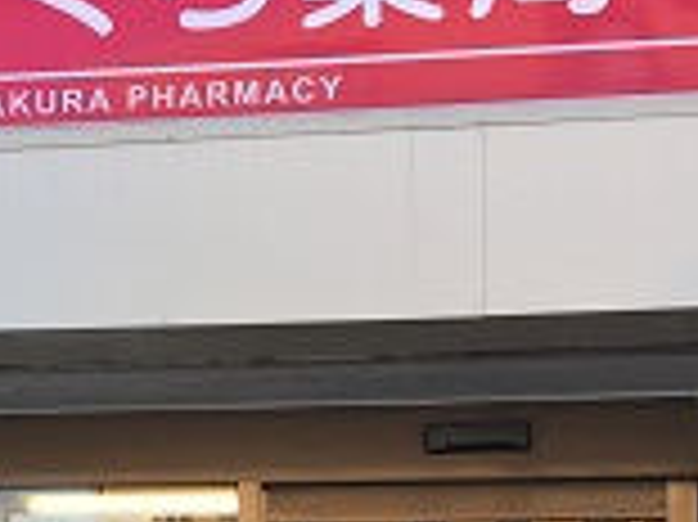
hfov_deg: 21.1
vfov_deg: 15.8
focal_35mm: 90
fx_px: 1813
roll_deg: -0.3
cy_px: 621
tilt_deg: +3.6
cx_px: 23
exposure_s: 1/247
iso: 25
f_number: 2.2
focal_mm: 4.15
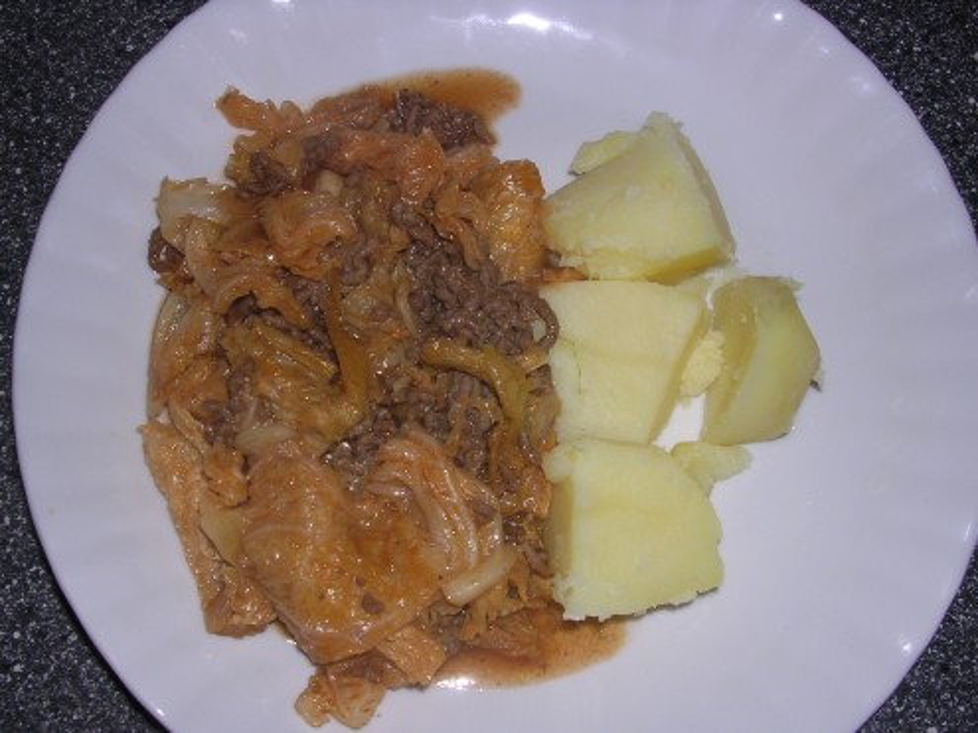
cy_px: 366
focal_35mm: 38
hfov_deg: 49.0
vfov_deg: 37.7
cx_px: 489
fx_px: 1073
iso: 100
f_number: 5.6
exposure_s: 1/60.1
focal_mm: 5.8
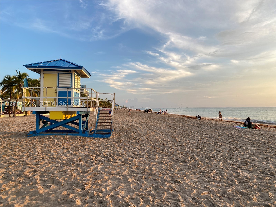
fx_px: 207
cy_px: 104
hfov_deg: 67.3
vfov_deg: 53.1
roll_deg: +0.3
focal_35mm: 26
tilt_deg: +1.1
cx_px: 138
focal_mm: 4.25
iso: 32
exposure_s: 1/582
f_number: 1.8
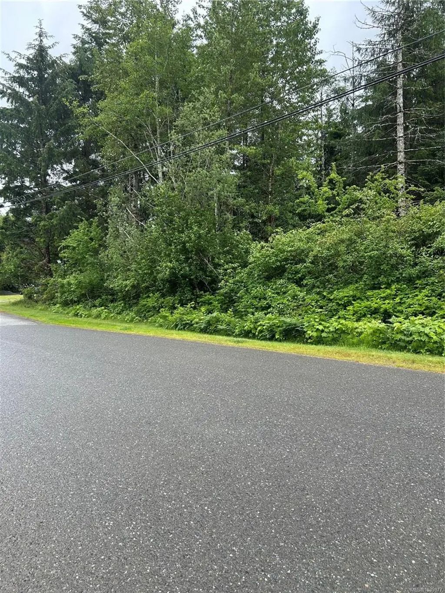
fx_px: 446
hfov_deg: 53.1
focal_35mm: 26
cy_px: 296
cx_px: 222
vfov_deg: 67.3
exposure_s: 1/448
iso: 50
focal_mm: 5.7
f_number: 1.5
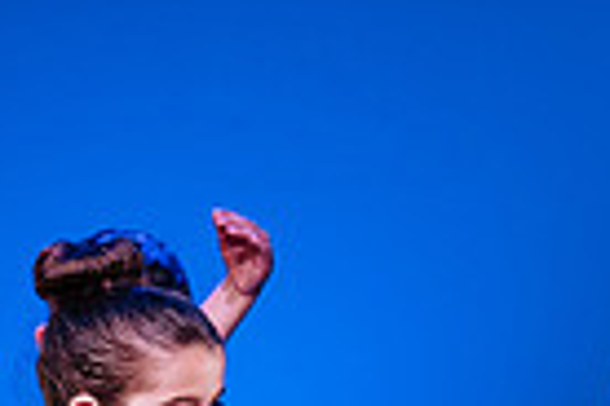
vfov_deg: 1.4
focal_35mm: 995
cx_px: 479
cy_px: 614
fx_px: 16858
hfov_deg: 2.1
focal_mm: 198
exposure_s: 1/500
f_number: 2.8
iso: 1250
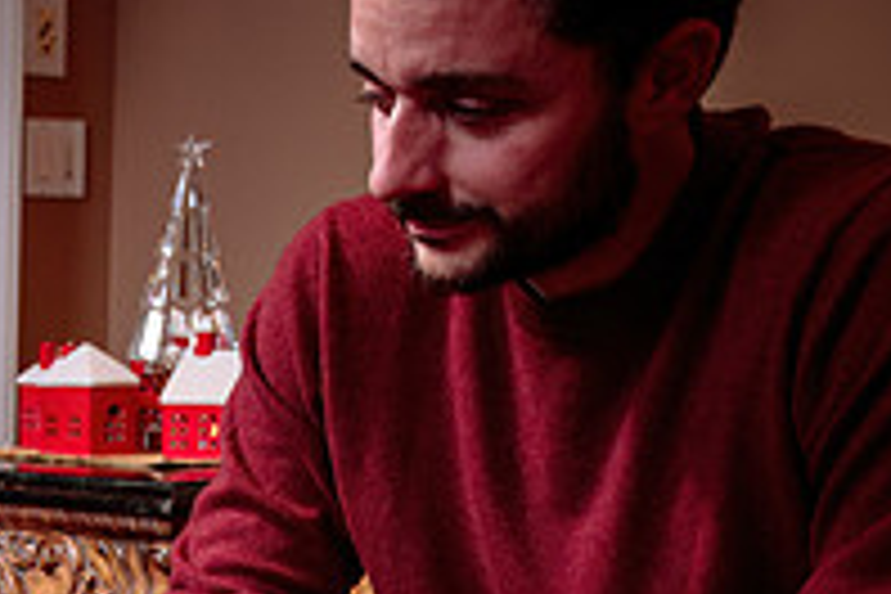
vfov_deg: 14.7
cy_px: 826
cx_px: -238
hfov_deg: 21.2
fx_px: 2178
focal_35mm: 88
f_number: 5
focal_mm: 30
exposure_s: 1/60
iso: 200
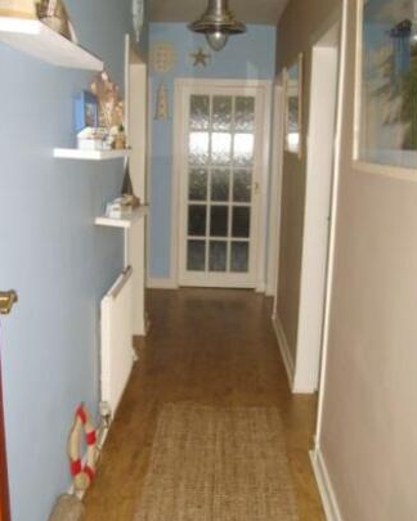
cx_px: 210
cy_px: 260
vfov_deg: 45.8
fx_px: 617
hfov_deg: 37.3
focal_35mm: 40
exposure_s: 1/30
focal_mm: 7.8
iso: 108
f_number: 2.8
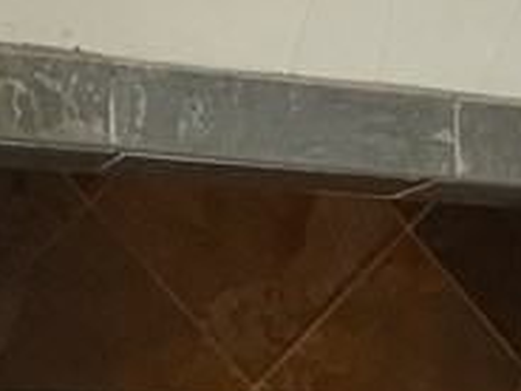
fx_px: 2423
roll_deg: -1.1
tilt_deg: -8.7
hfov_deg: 12.2
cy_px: 1017
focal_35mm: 161
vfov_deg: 8.3
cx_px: 442
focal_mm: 4.15
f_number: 2.2
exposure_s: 1/15
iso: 40
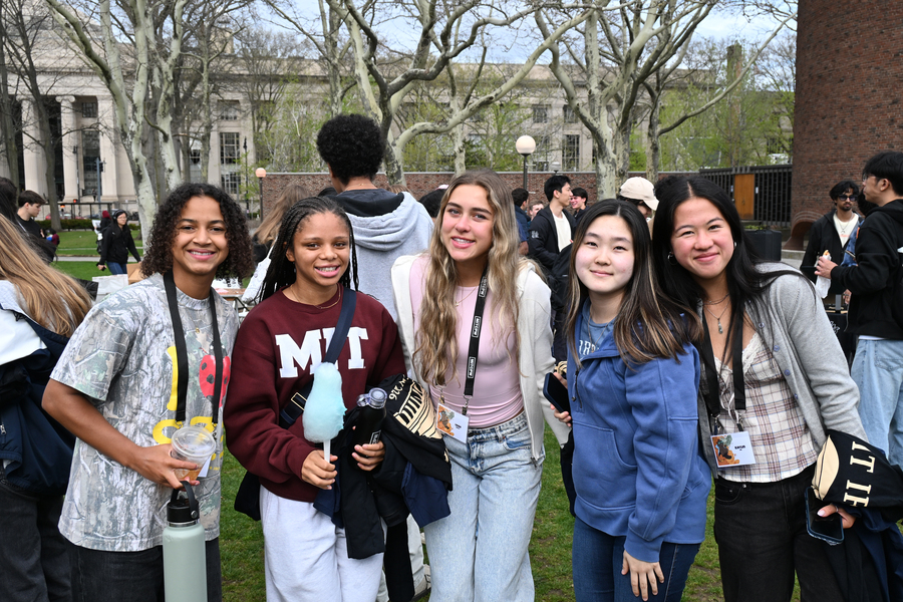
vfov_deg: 36.9
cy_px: 301
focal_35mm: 36
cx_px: 452
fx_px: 903
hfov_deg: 53.1
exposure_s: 1/500
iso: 200
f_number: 5.6
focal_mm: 24
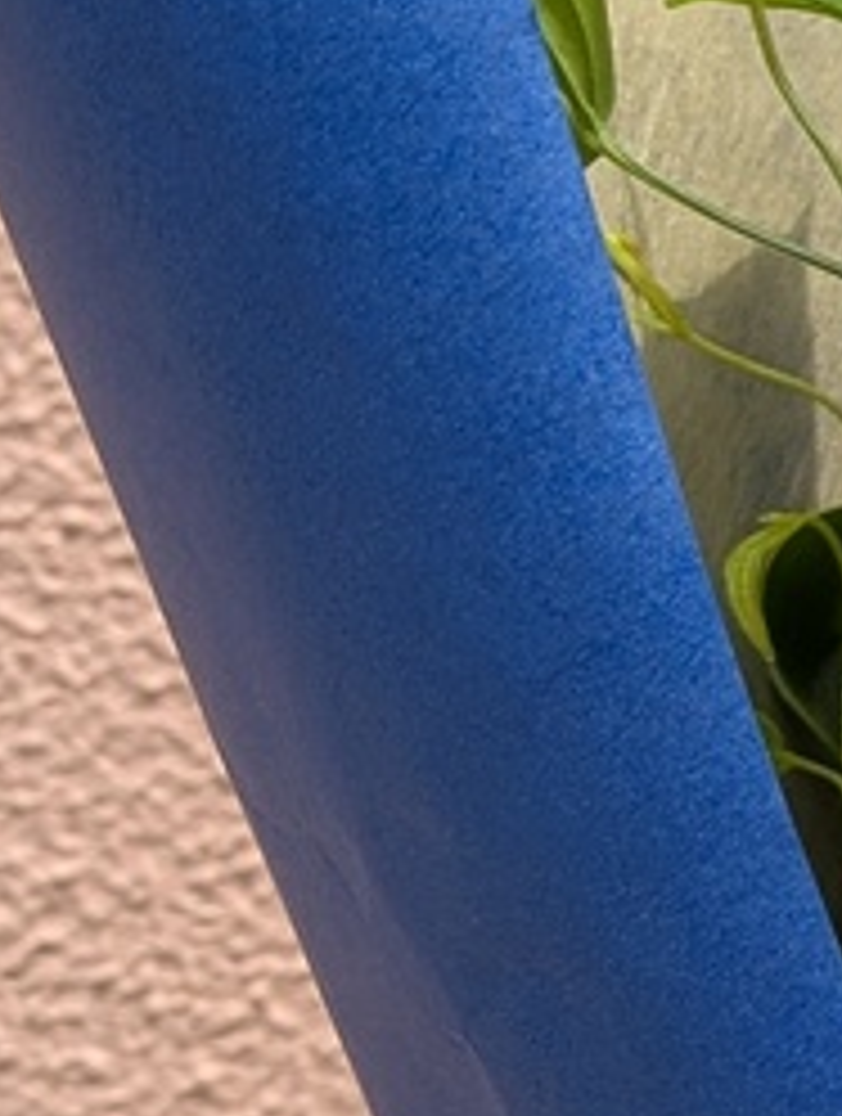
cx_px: 2251
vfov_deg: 12.8
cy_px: 513
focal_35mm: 154
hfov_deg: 8.5
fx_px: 4977
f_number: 1.68
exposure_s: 1/690
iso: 19
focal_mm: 6.9
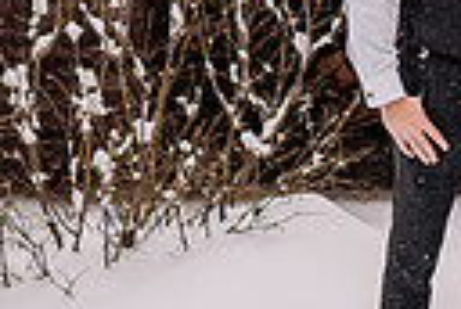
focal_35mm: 164
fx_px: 2105
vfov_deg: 8.3
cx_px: 752
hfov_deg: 11.8
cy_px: -135
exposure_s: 1/200
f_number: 2.2
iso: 160
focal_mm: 35
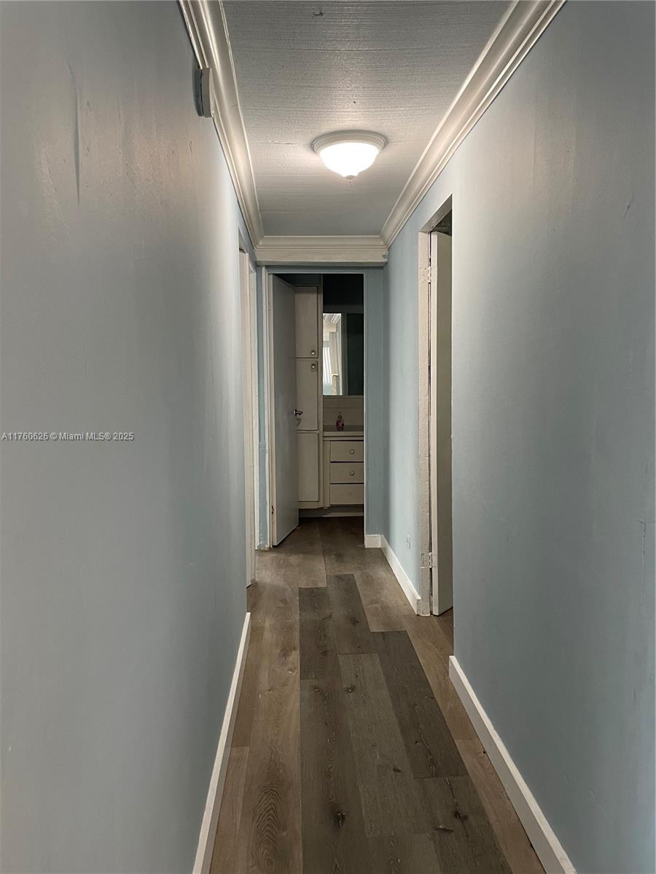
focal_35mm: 26
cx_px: 328
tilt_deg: -3.9
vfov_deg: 67.3
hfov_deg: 53.1
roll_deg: +1.3
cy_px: 437
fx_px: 657
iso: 125
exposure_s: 1/60
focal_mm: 4.2
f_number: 1.6
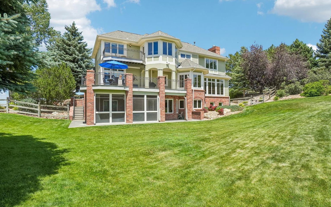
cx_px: 166
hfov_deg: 92.6
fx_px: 158
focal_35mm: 18
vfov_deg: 66.3
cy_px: 107
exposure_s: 1/1000
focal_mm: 11
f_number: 8
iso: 400
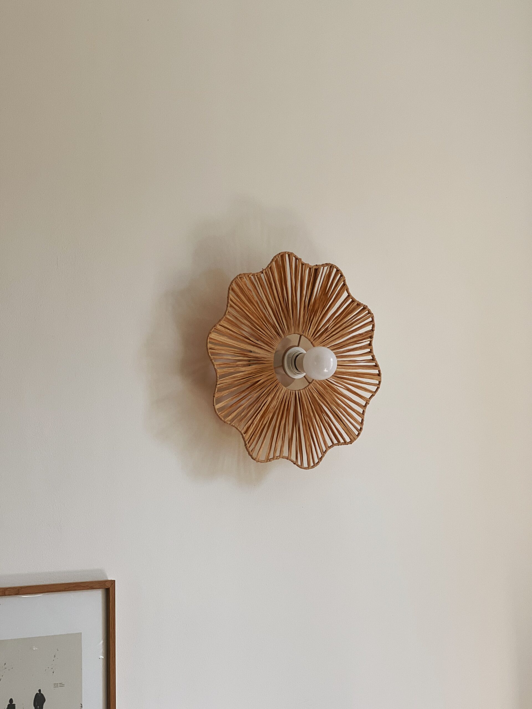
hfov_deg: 19.1
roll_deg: +1.9
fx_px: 1578
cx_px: 266
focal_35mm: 77
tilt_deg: +5.3
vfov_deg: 25.3
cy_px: 354
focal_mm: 9
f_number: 2.8
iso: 64
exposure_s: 1/121
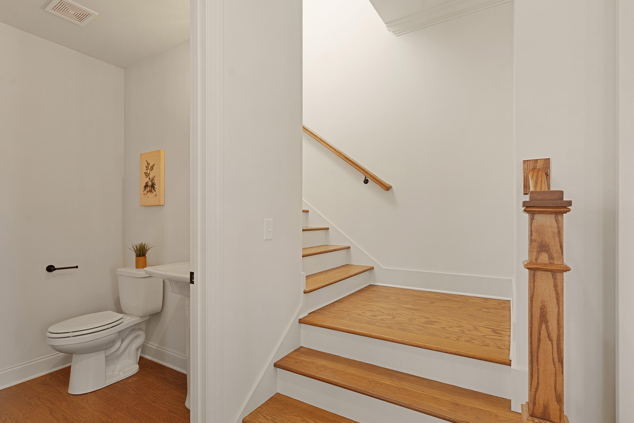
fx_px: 317
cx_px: 317
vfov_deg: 67.4
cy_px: 212
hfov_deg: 90.0
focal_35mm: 18
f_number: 7.1
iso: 320
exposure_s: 1/30
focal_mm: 18
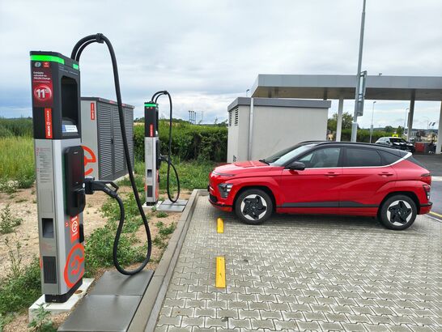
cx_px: 221
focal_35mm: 24
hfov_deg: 71.6
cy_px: 166
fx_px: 307
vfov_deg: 56.9
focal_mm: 5.56
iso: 100
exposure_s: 1/907
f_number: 1.8
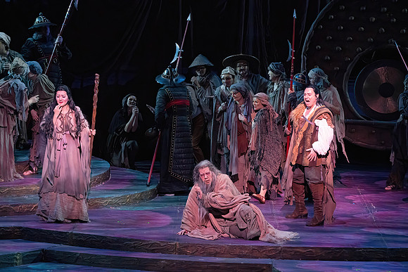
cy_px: 136
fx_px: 2108
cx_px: 204
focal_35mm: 186
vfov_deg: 7.4
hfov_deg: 11.1
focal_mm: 186
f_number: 9
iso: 20000
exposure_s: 1/320
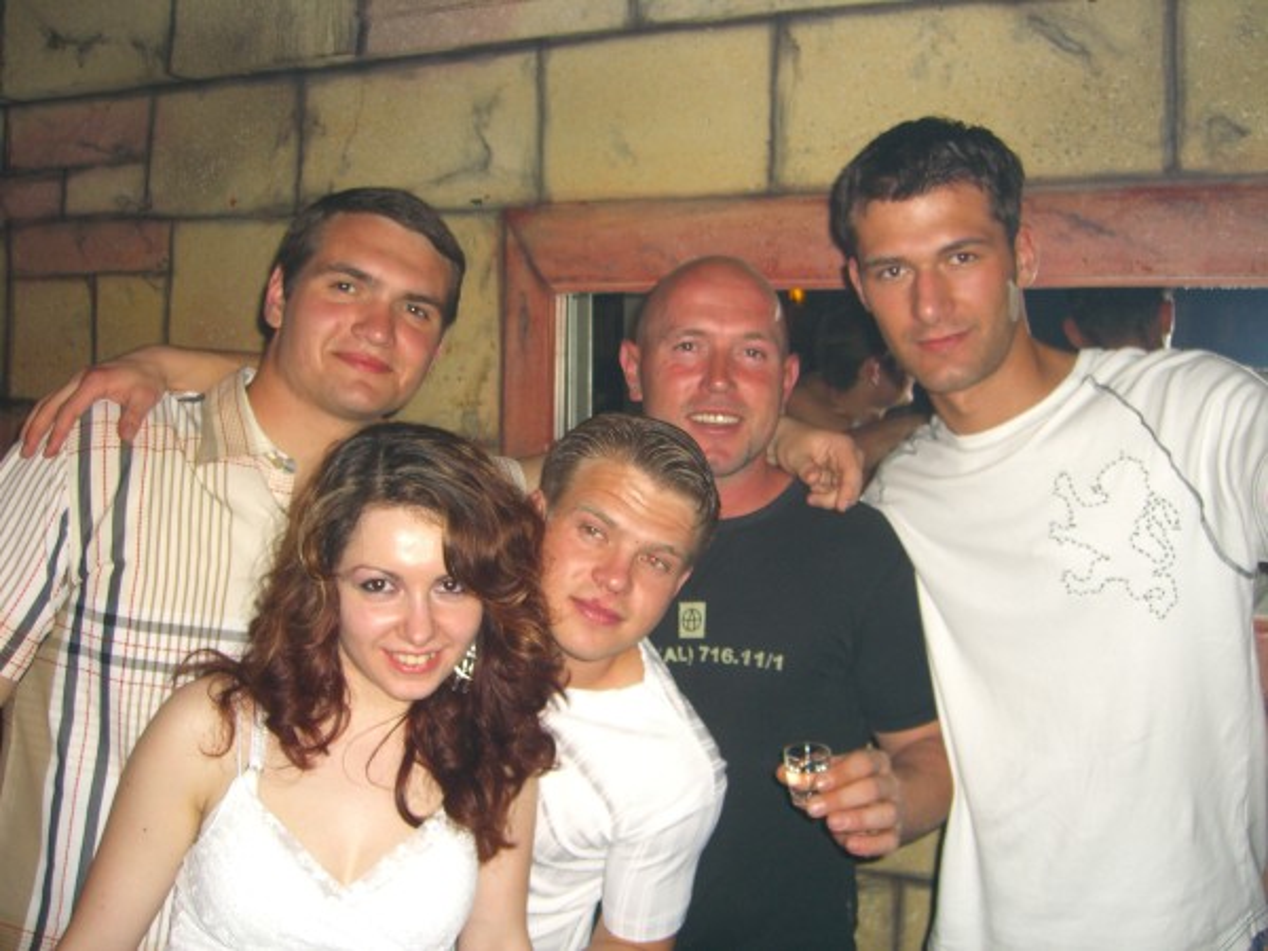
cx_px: 634
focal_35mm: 38
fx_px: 1392
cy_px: 476
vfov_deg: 37.7
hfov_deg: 49.0
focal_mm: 7.9
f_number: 2.8
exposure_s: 1/60
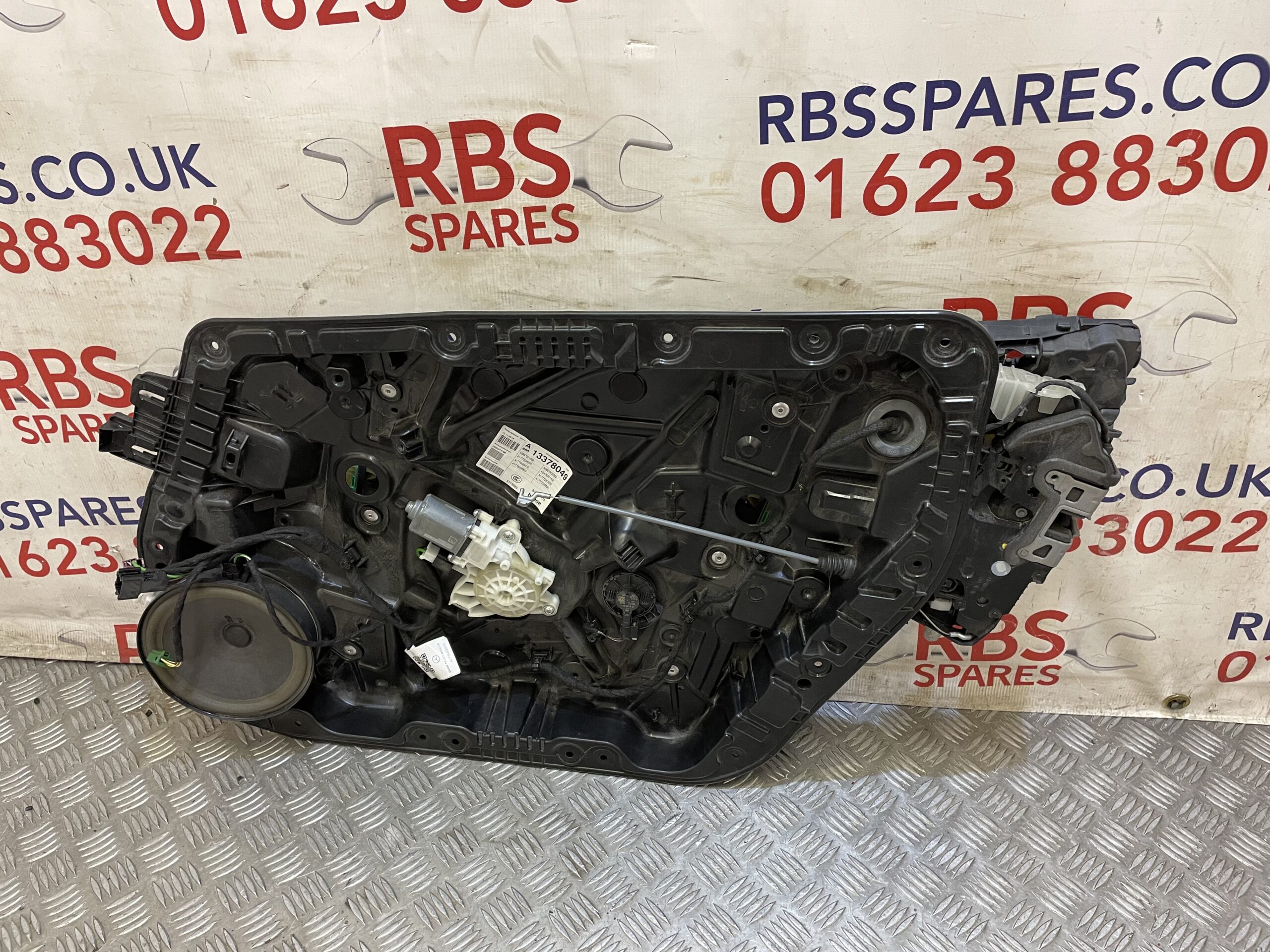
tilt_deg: -34.6
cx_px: 635
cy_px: 476
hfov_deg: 67.3
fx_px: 954
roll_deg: +1.4
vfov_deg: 53.1
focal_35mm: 26
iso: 125
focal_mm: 4.2
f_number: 1.6
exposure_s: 1/50
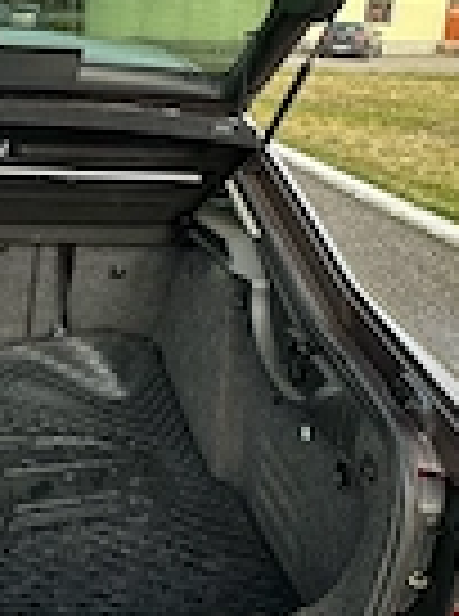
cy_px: 139
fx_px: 728
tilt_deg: -10.8
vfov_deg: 44.1
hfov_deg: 31.7
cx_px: -22
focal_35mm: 41
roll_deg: -1.4
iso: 40
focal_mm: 2.22
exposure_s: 1/172
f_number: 2.2
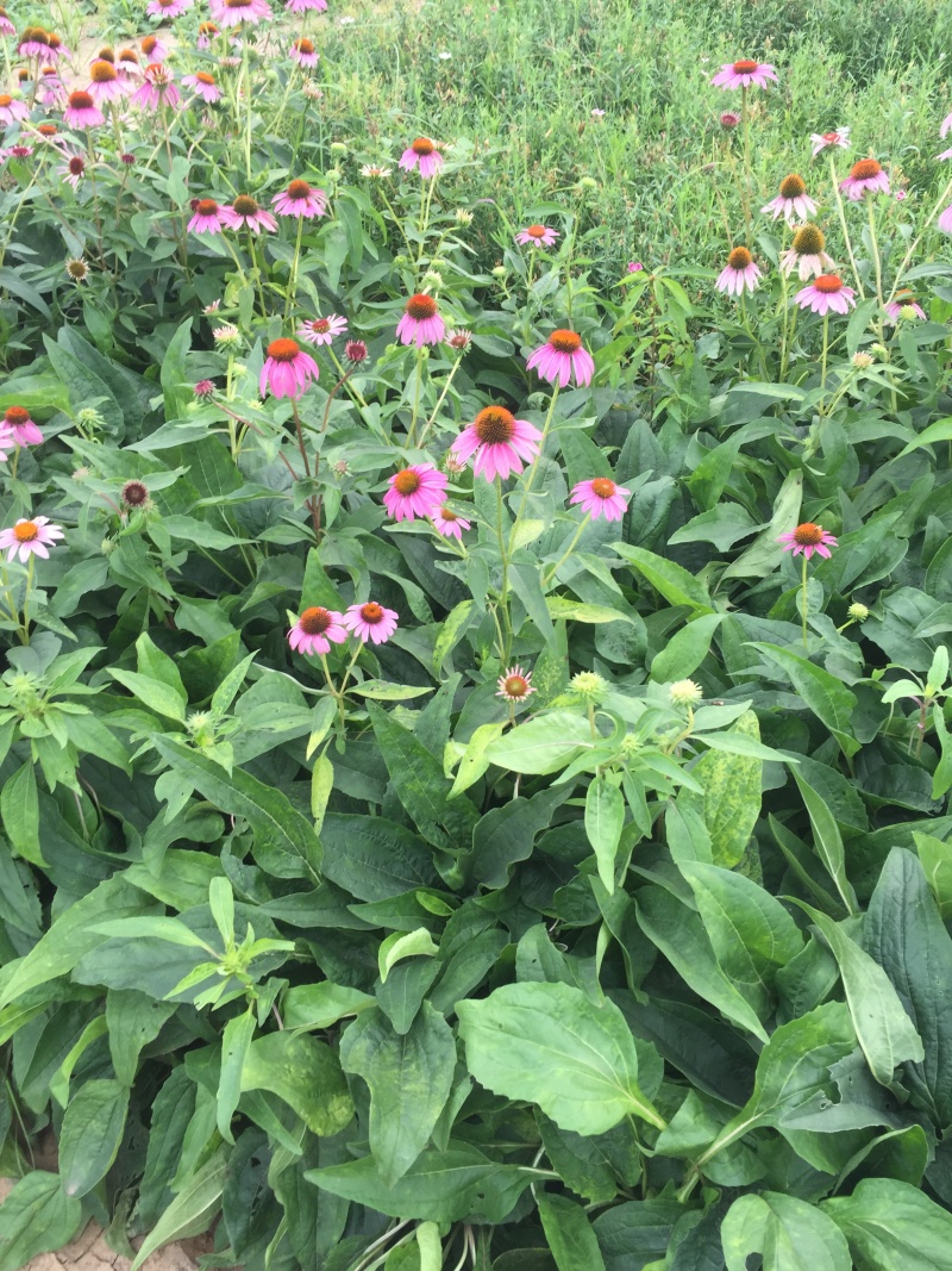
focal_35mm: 29
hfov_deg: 48.2
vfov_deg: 61.7
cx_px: 476
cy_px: 636
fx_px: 1064
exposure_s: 1/276
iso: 32
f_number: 2.2
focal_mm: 4.15
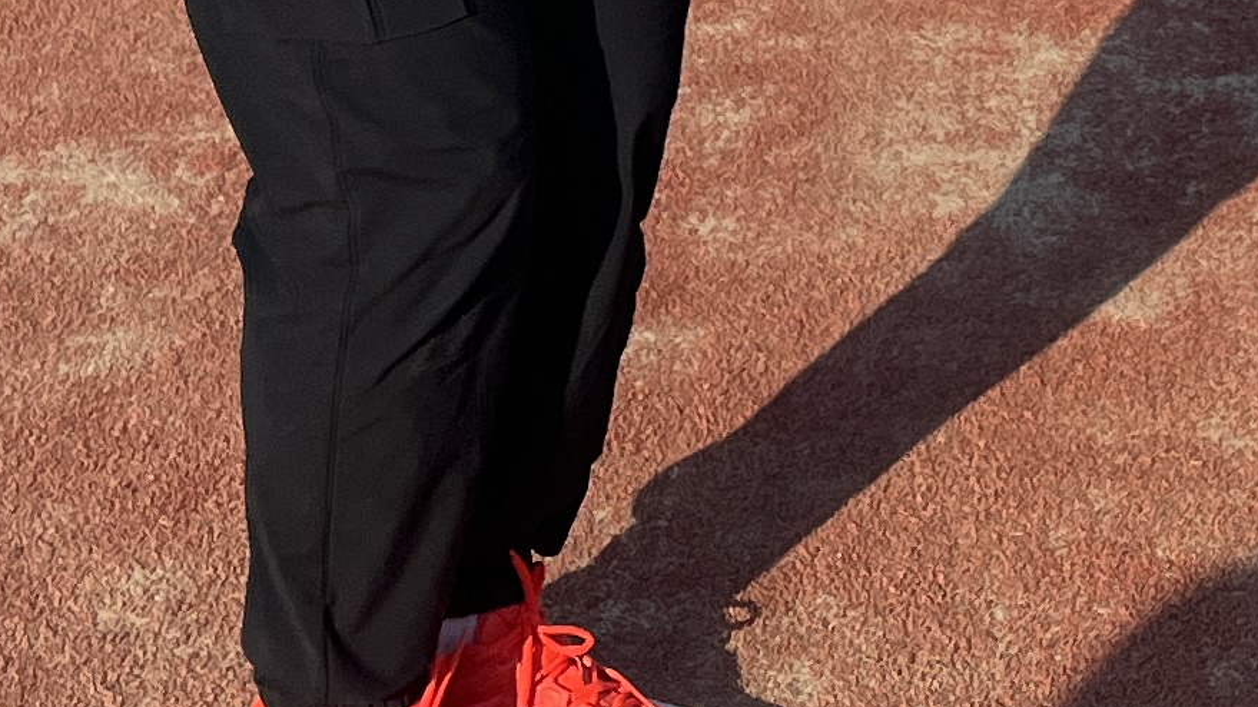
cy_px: -498
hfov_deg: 16.3
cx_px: 1105
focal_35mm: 130
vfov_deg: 9.0
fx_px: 4336
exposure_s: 1/2688
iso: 50
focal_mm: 5.1
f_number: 1.6
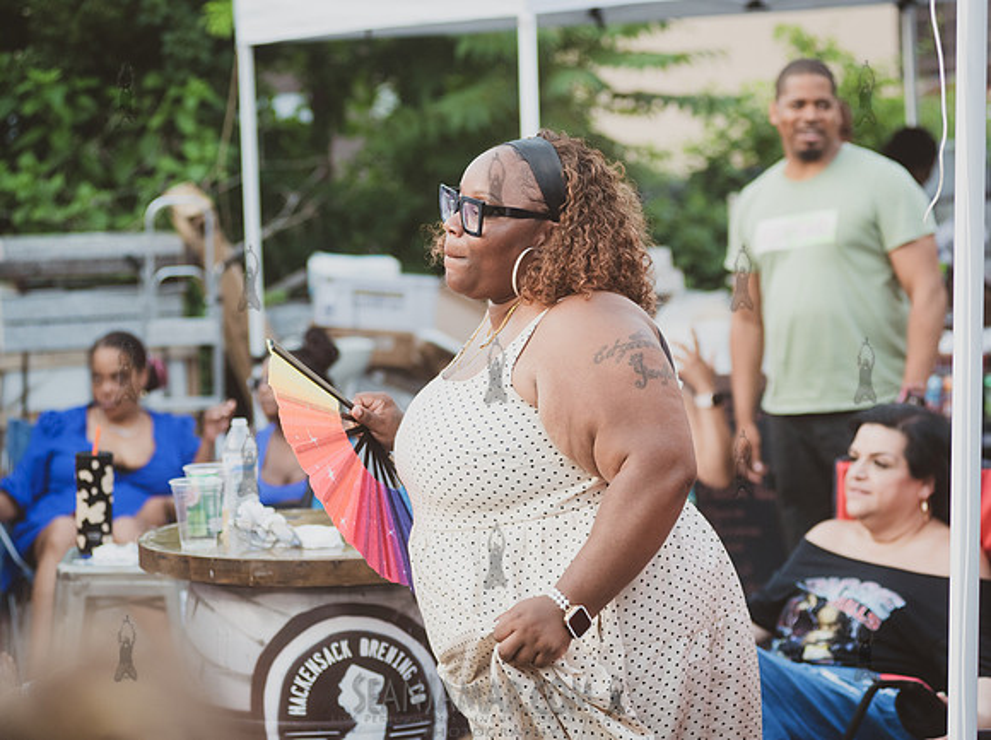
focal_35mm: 97
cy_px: 357
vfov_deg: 15.3
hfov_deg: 20.3
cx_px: 454
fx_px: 2762
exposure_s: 1/500
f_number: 3.2
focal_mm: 86
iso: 1000
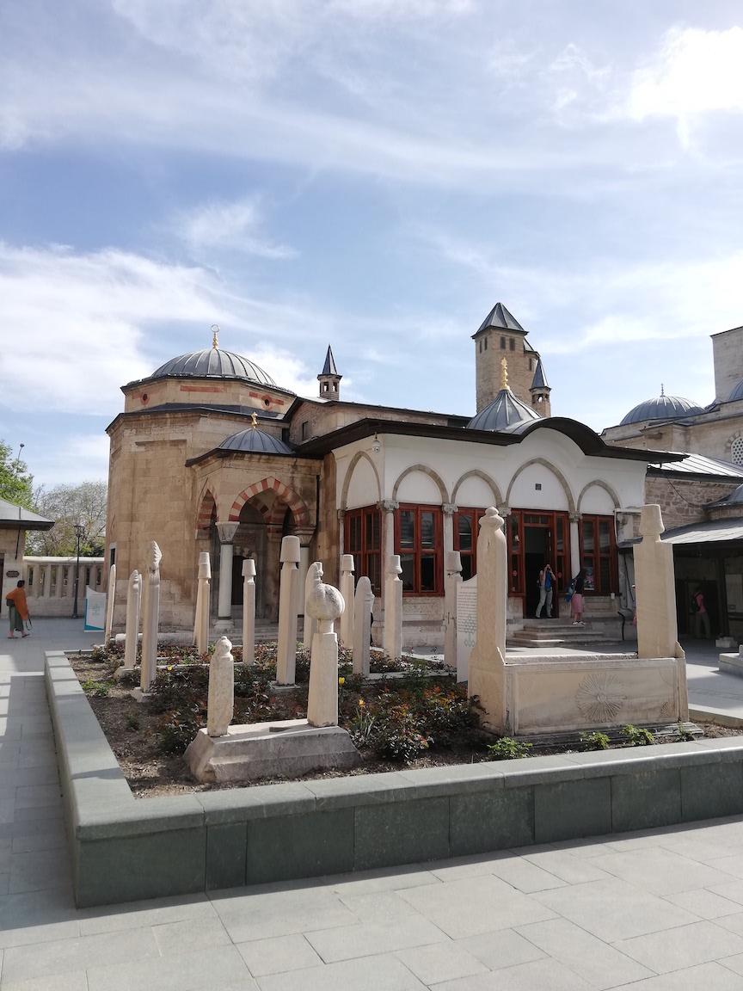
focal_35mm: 26
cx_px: 372
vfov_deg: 67.3
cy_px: 496
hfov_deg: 53.1
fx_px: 744
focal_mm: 3.81
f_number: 2.2
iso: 50
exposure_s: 1/635
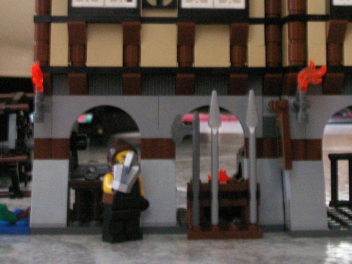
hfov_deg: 26.9
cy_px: 20
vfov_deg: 20.0
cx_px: 226
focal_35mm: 72
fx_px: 732
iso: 160
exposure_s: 1
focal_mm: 7.7
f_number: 3.5
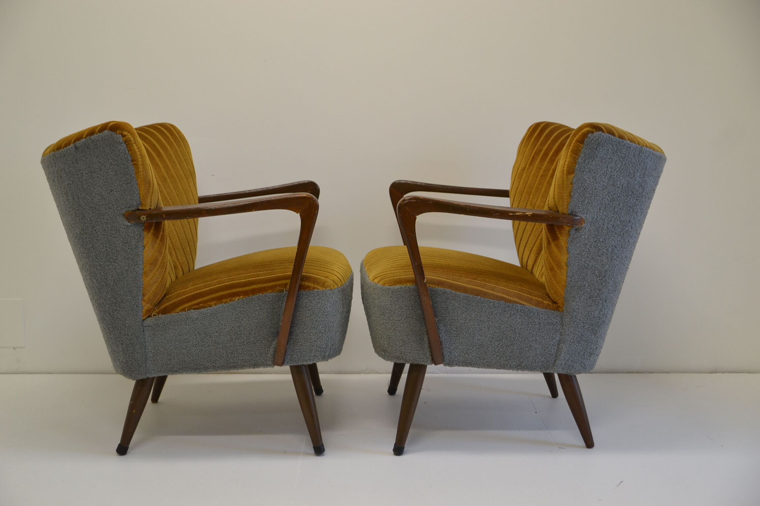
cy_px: 253
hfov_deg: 45.0
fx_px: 918
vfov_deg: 30.8
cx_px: 380
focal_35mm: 44
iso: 400
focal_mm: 29
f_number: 4
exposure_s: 1/50
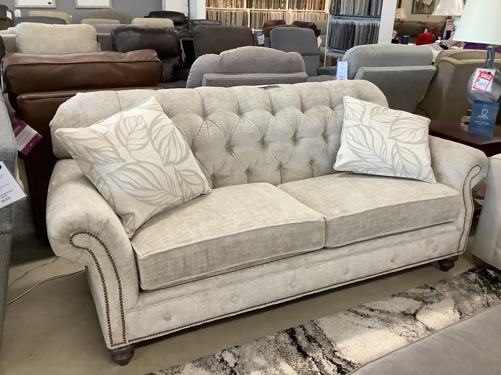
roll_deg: -1.5
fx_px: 449
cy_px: 188
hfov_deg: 58.4
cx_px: 250
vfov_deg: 45.4
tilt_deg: -22.3
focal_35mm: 31
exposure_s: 1/60
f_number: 2.4
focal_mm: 3.3
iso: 200
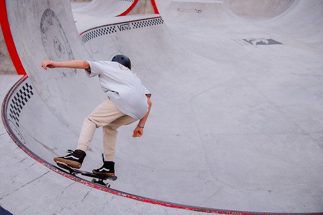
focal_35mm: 36
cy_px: 89
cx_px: 134
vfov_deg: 37.1
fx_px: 319
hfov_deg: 53.4
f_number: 4
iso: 2500
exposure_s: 1/640
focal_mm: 30
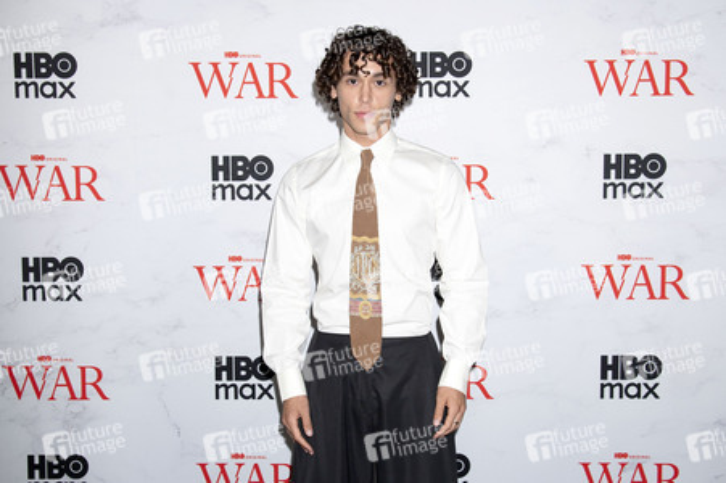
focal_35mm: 38
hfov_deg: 50.7
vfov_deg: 35.0
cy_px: 242
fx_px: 766
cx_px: 363
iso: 640
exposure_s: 1/200
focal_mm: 38
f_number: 5.6
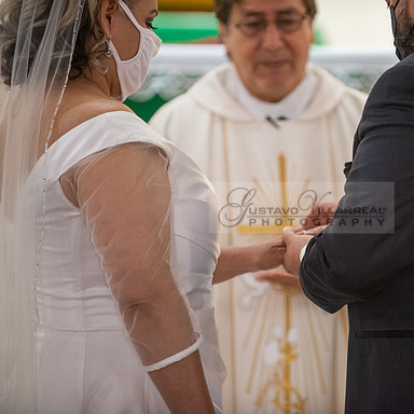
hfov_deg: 6.8
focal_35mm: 257
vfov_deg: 6.8
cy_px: 208
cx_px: 303
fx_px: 3477
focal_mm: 200
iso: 2000
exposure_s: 1/160
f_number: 2.8
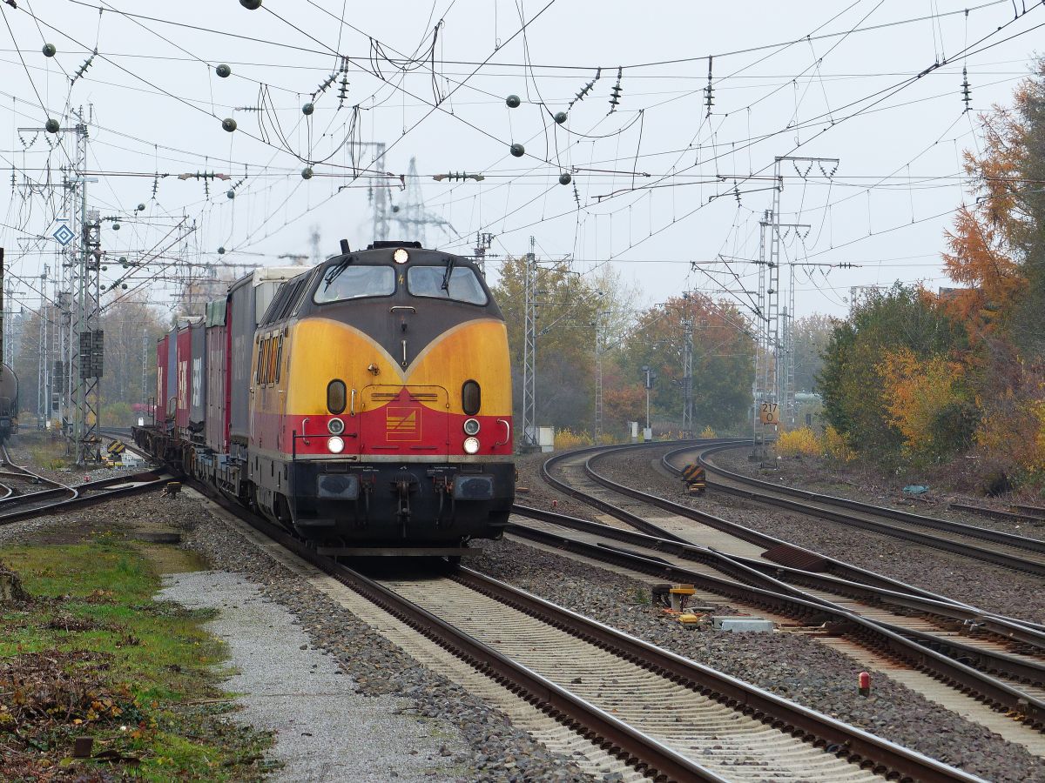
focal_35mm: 207
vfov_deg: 7.2
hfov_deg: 9.6
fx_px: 6249
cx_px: 522
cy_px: 392
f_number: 4
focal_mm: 37.3
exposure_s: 1/200
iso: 100
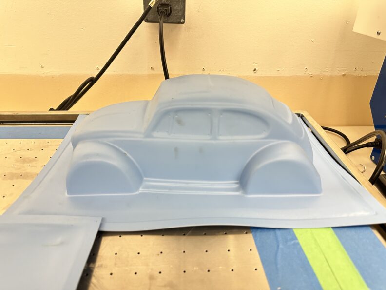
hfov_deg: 71.6
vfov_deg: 56.8
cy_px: 145
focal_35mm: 24
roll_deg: -1.3
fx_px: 268
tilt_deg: -29.4
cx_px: 193
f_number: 1.78
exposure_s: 1/60
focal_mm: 6.86
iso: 400
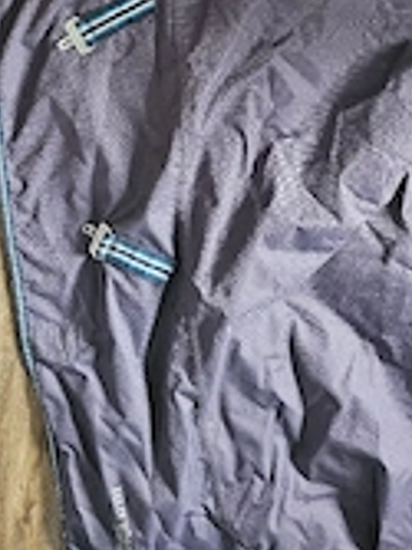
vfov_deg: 32.1
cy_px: -7
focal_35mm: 55
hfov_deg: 26.5
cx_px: 194
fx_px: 874
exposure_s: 1/60.2
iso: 640
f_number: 1.7
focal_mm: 6.3
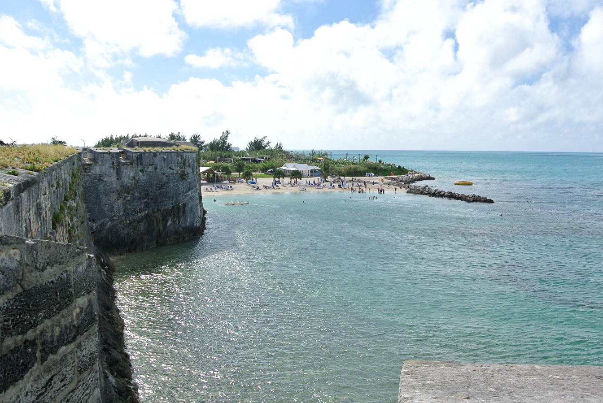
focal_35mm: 35
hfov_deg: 54.4
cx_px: 315
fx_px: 587
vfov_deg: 37.9
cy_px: 228
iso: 100
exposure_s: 1/800
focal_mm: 10
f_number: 5
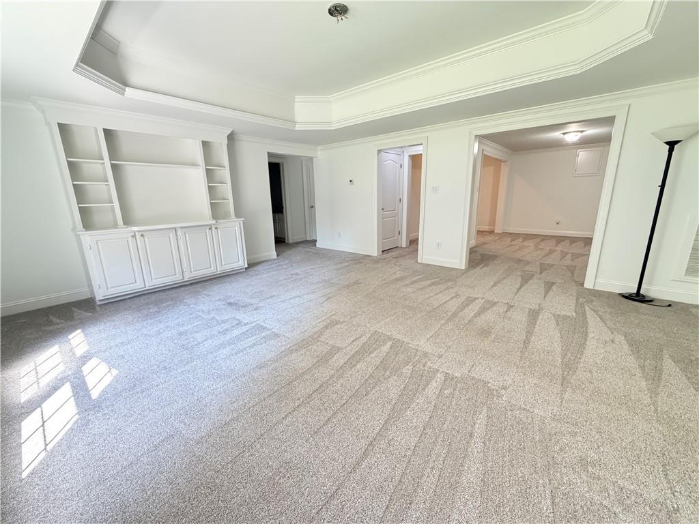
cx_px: 350
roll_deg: +2.0
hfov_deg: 102.1
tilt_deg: -13.1
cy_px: 262
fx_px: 283
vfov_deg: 85.7
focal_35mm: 14
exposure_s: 1/60
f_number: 2.2
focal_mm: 2.22
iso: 500
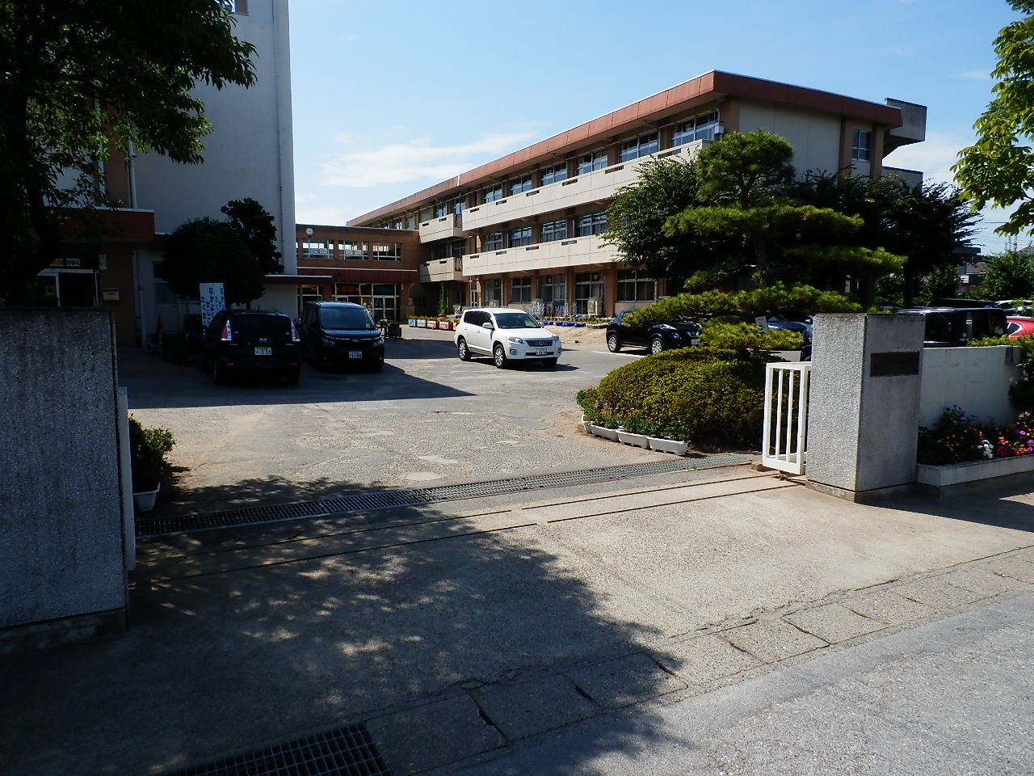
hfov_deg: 71.6
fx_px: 717
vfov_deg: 56.8
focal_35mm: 24
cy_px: 388
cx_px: 517
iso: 80
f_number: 7.9
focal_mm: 4.2
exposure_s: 1/160
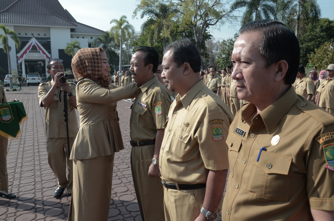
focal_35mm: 32
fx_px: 292
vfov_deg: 41.5
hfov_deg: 59.6
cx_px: 167
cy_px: 110
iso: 500
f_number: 10
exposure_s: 1/400
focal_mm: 21
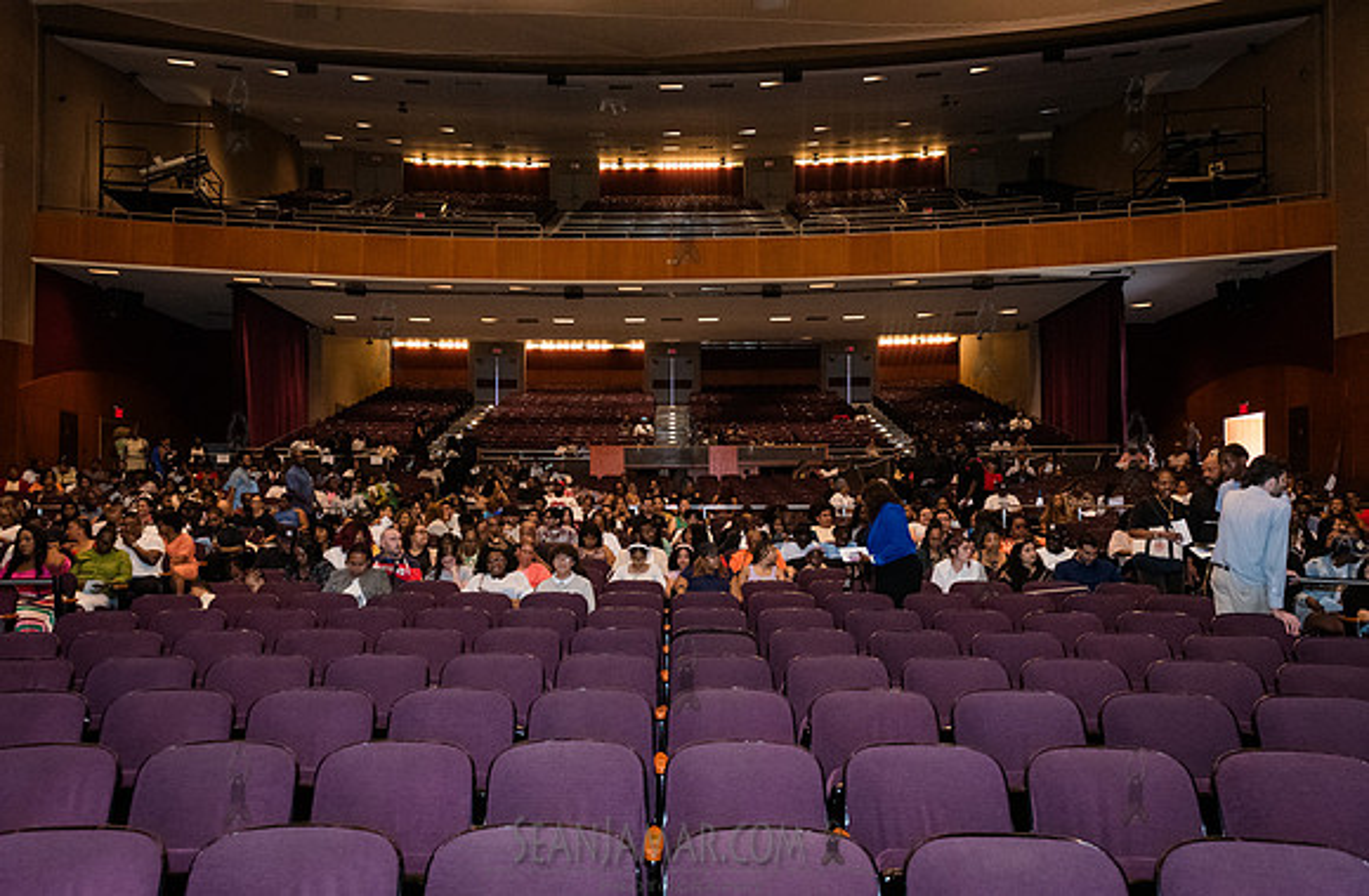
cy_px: 491
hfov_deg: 69.6
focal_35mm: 26
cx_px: 644
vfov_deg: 48.9
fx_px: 984
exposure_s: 1/160
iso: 8000
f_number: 3.5
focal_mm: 24
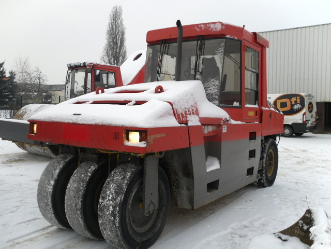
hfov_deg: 42.1
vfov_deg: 32.2
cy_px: 124
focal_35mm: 45
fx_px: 430
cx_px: 166
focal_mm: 6.3
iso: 80
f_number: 8.2
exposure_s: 1/94
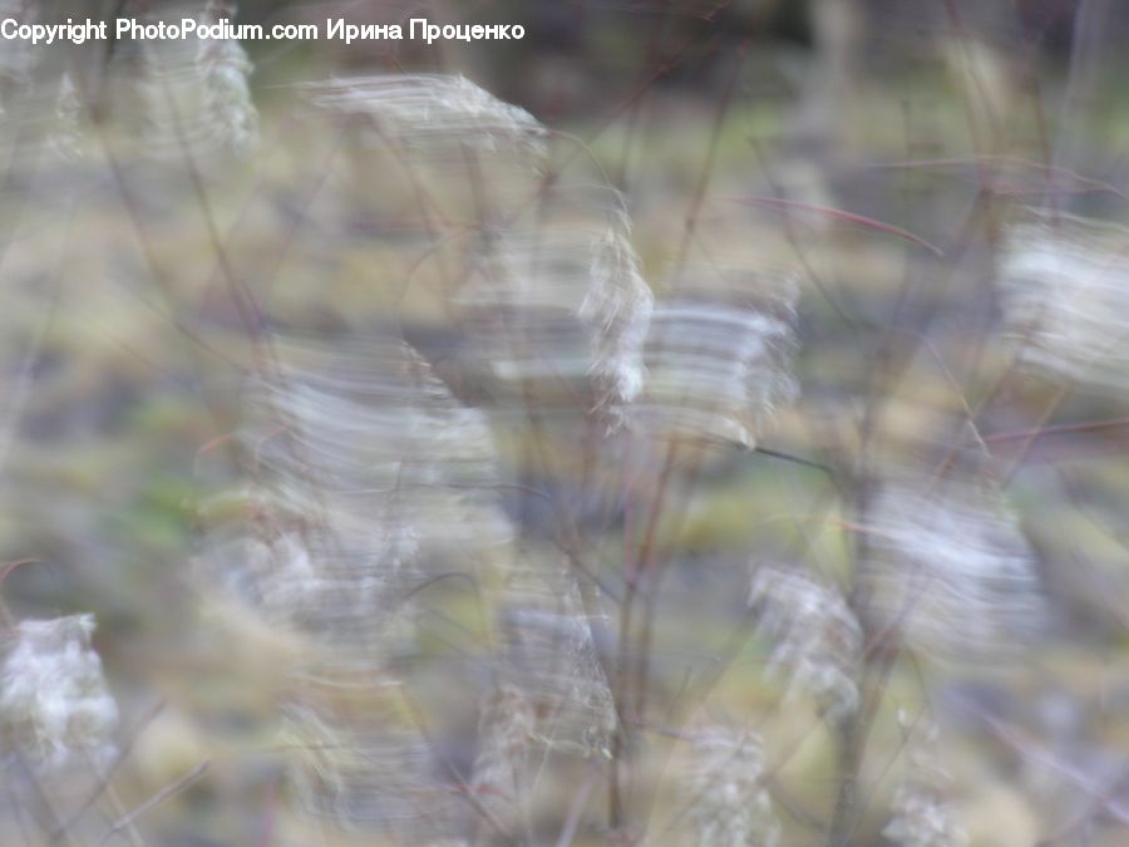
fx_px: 11415
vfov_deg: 4.2
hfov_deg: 5.7
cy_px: 424
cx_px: 564
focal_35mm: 350
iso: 74
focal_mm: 89
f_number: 5.2
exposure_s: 1/3.8
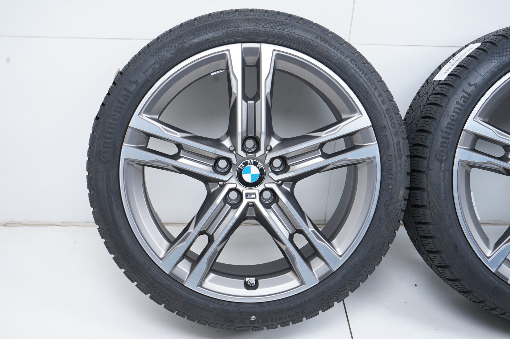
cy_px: 170
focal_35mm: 52
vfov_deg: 26.0
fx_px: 736
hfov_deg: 38.2
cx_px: 255
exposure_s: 1/125
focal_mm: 52
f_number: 7.1
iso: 250
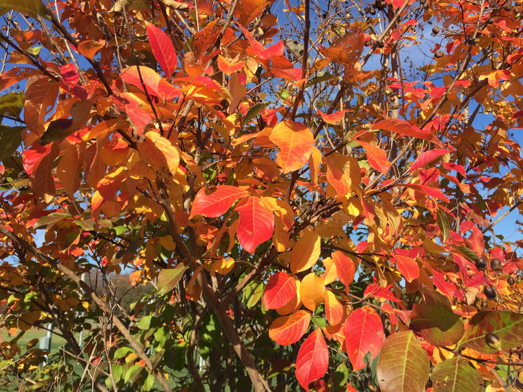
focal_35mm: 29
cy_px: 196
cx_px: 262
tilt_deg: +14.9
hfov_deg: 61.7
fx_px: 438
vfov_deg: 48.2
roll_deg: -1.0
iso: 32
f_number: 2.2
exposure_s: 1/1319
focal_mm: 4.15
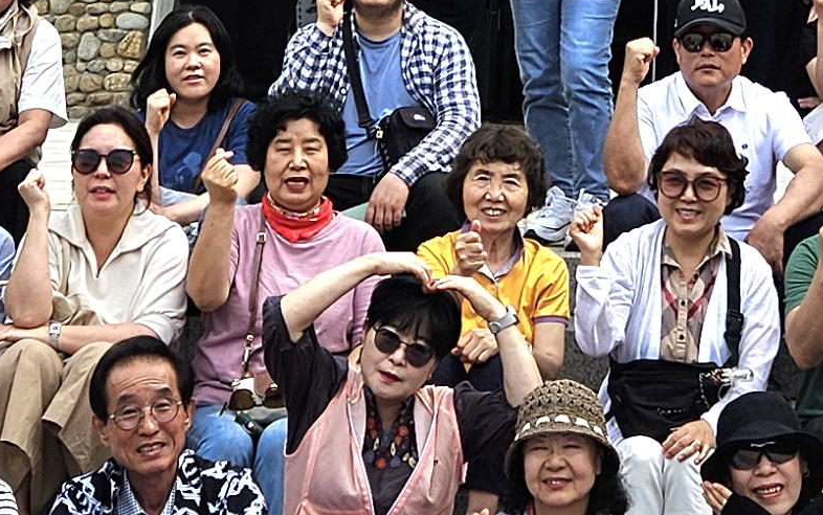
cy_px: -403
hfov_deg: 16.7
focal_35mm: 124
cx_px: 641
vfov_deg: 10.0
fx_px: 2782
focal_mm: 5.4
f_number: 1.8
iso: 25
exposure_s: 1/2000
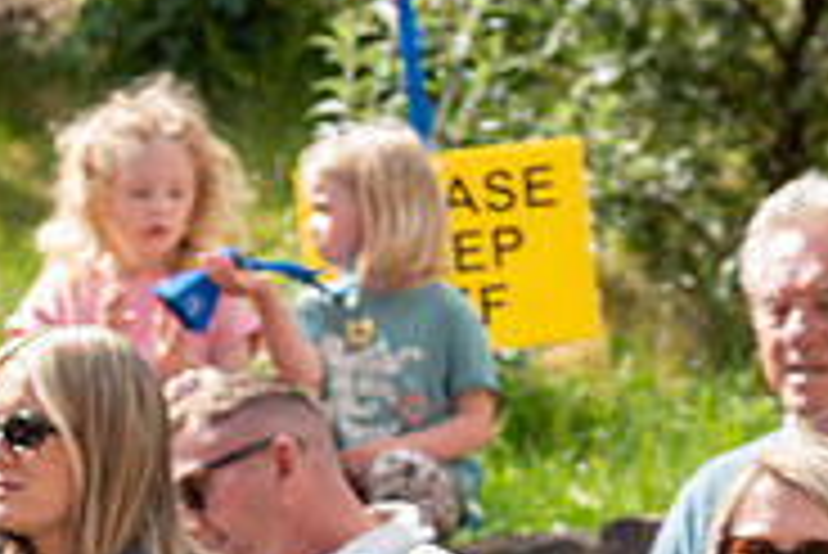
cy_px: 547
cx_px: -230
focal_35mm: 221
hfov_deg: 9.2
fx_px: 5087
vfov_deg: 6.2
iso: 500
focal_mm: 70
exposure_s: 1/1000
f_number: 5
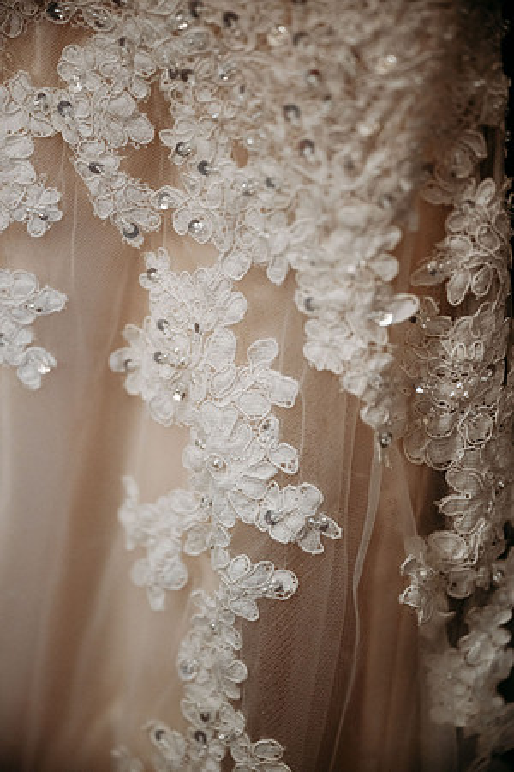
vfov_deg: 34.5
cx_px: 257
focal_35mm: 58
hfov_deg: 23.4
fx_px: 1242
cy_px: 386
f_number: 2.8
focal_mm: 58
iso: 800
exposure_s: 1/200
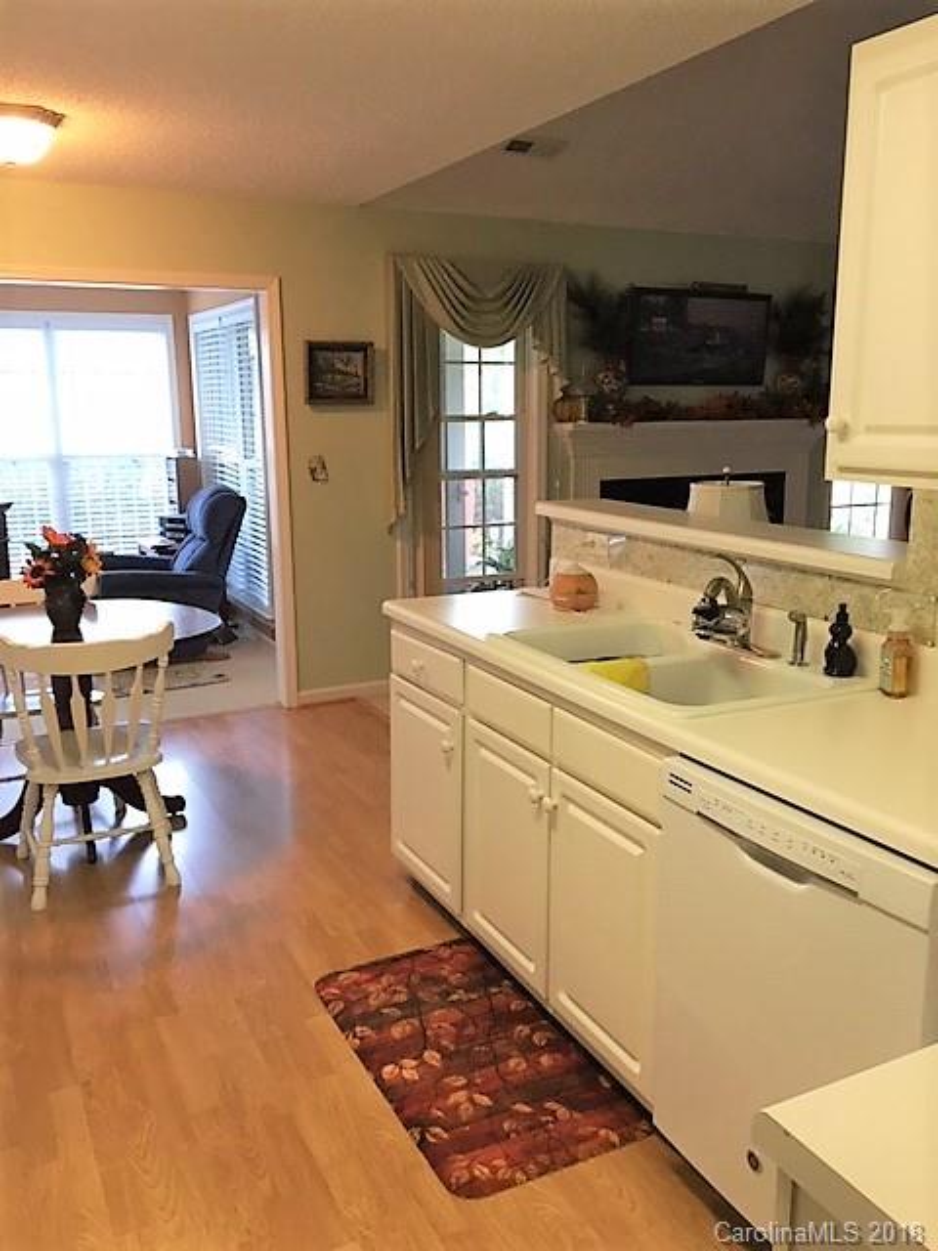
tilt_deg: -10.4
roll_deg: +0.5
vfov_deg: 61.7
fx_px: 1048
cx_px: 469
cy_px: 626
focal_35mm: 29
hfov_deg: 48.2
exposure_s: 1/30
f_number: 2.2
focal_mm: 4.15
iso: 125
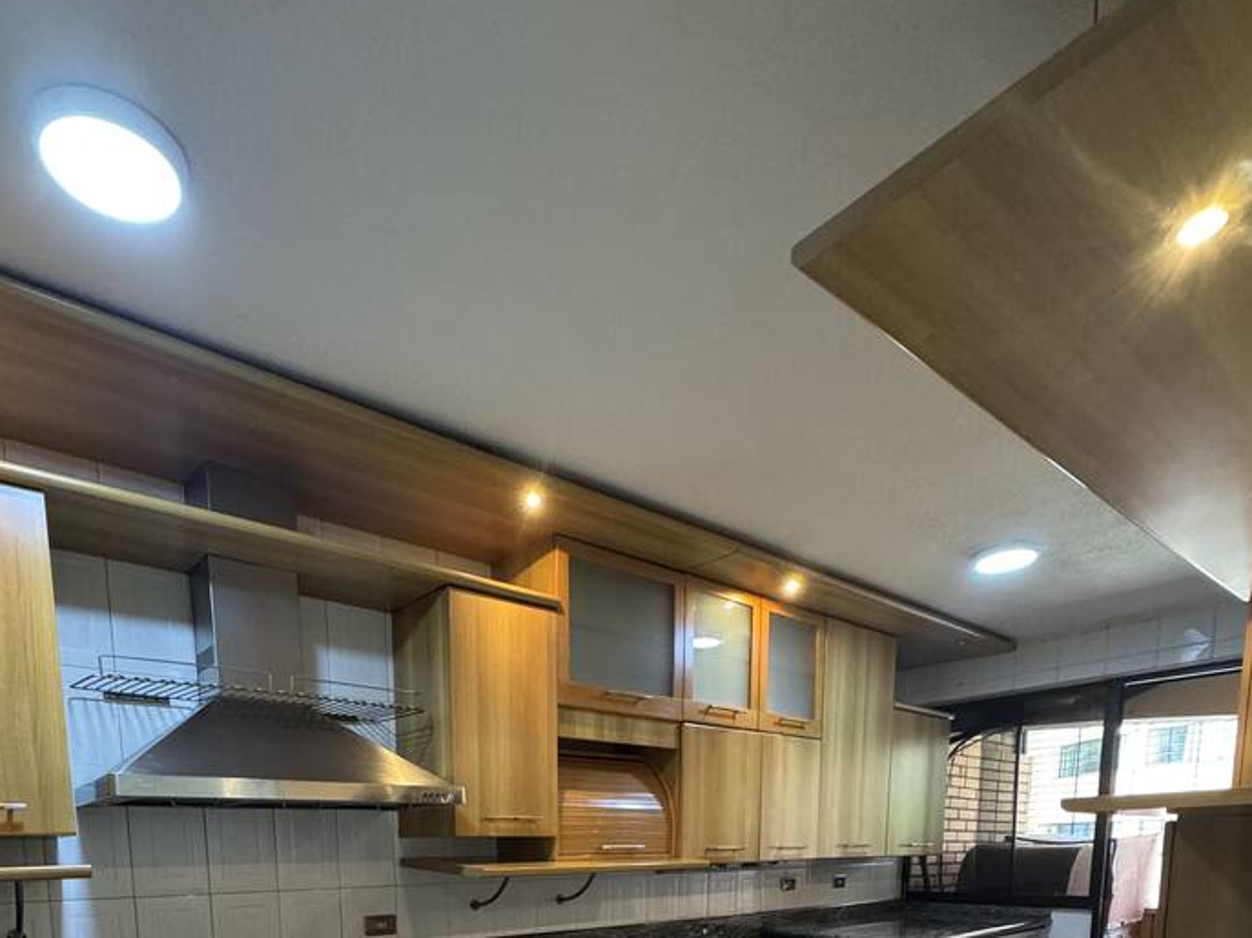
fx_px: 796
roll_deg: +1.3
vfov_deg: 48.8
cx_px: 538
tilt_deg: -7.9
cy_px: 960
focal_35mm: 22
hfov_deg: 76.0
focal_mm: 2.22
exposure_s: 1/60
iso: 500
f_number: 2.2
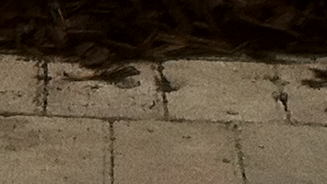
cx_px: 5
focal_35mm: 278
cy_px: -578
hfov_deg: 7.7
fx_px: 2411
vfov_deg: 4.1
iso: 80
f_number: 2.8
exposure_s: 1/161
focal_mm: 3.85
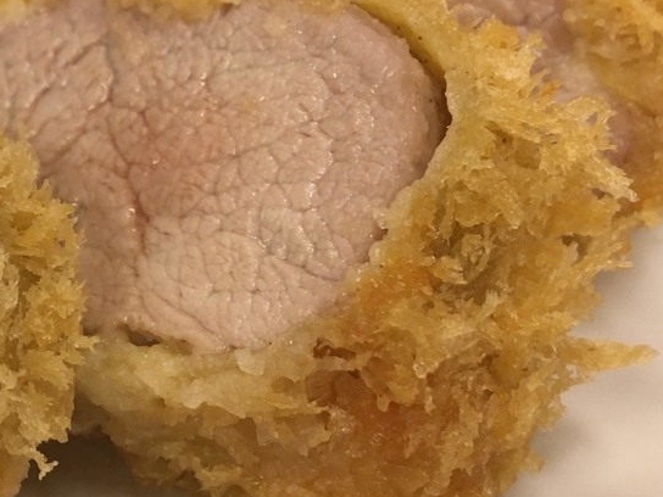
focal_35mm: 64
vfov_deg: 22.9
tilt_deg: -41.5
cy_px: 173
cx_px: 89
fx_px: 1226
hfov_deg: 29.2
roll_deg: -3.8
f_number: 2.2
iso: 125
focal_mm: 4.15
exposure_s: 1/33
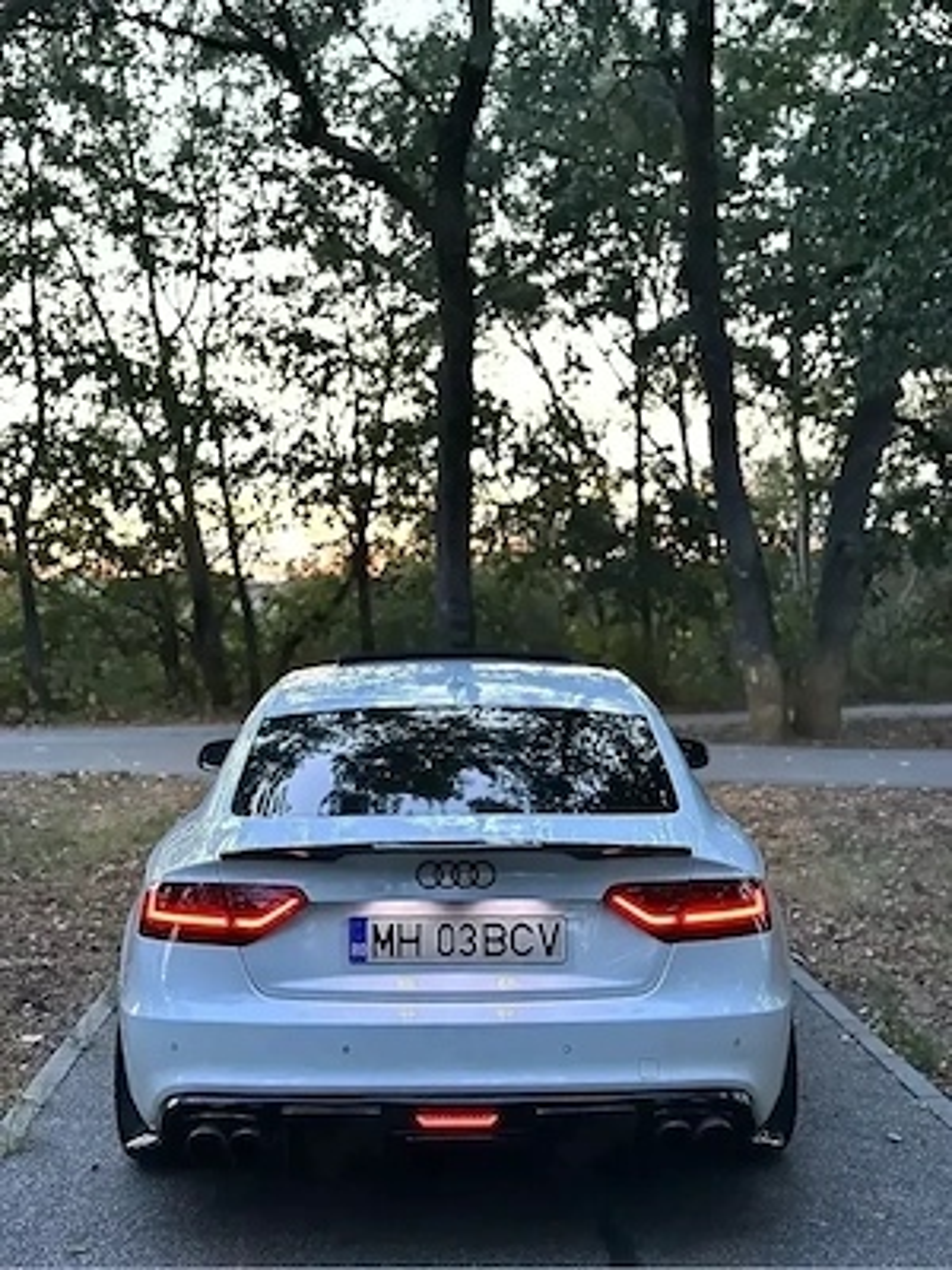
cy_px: 635
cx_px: 476
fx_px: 1760
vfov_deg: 39.7
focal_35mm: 48
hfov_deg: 30.3
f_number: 1.78
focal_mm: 6.86
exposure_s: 1/50
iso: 250
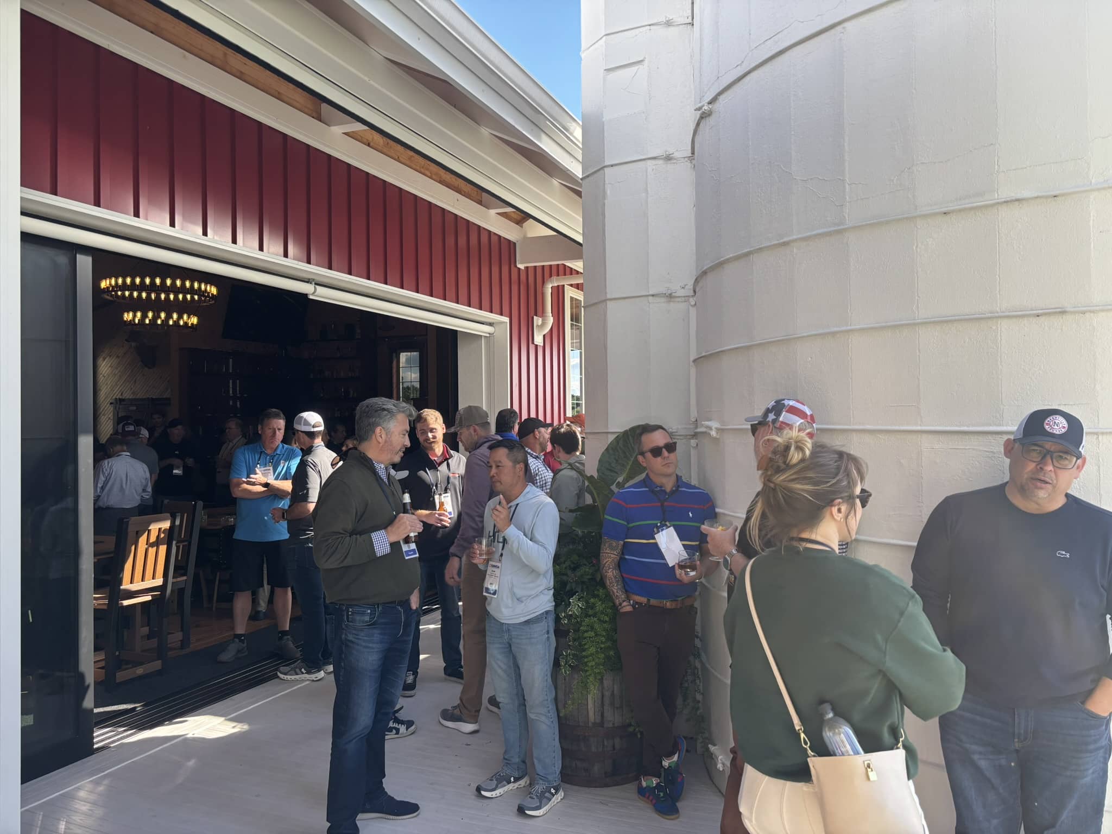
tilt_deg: +1.7
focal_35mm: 26
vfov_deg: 53.1
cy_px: 417
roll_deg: +0.8
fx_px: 835
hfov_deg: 67.3
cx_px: 556
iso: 50
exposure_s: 1/428
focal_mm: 5.96
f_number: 1.6
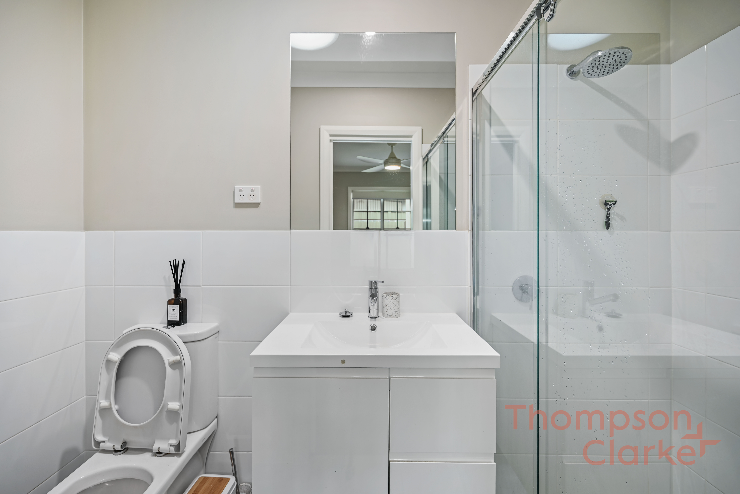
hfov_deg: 104.2
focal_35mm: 14
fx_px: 288
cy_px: 247
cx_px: 370
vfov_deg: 81.3
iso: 100
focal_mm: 14
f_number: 4
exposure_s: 1/1.67
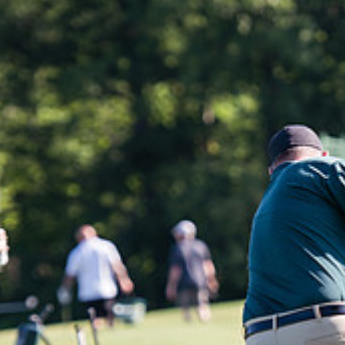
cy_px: 334
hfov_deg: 4.5
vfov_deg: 4.5
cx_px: 295
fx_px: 4352
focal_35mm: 386
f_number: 3.2
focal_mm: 135
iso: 100
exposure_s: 1/500
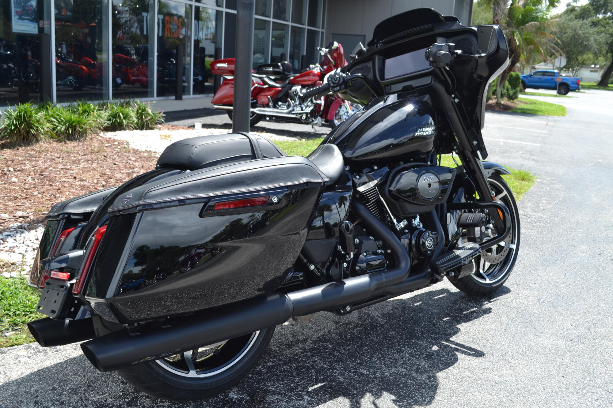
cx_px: 306
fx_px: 613
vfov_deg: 36.9
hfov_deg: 53.1
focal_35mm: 36
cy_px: 204
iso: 100
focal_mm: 24
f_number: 6.3
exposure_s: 1/160
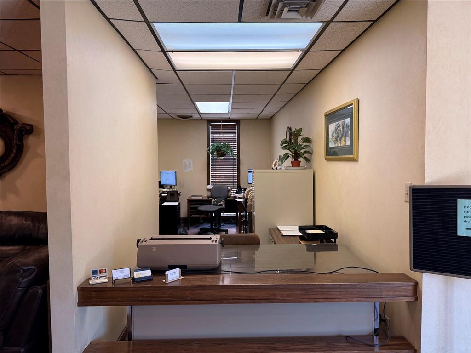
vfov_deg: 56.8
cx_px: 236
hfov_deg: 71.6
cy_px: 176
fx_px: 327
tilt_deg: -2.9
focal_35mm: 24
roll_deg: +0.2
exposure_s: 1/120
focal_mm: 6.76
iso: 160
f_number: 1.78
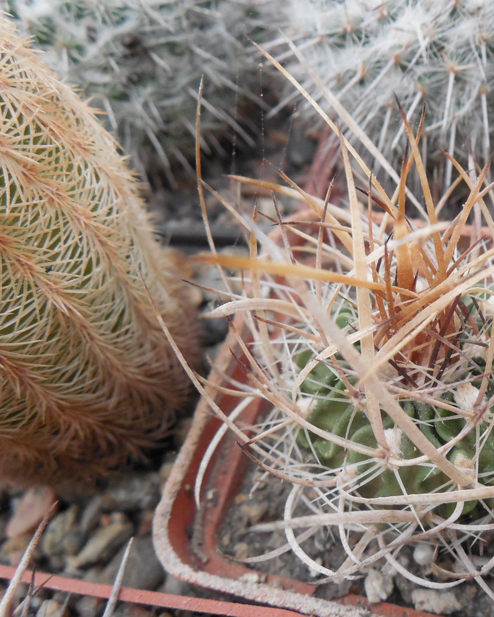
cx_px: 415
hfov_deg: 35.0
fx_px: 749
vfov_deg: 44.8
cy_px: 310
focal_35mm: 41
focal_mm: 5.6
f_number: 3.6
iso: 400
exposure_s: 1/25
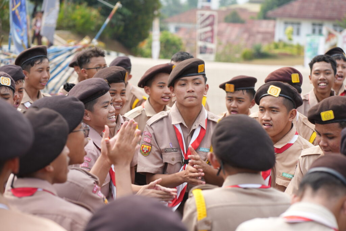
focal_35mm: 85
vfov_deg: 16.1
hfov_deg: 23.9
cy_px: 116
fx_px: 817
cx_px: 173
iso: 125
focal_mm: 85
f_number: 4
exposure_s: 1/400
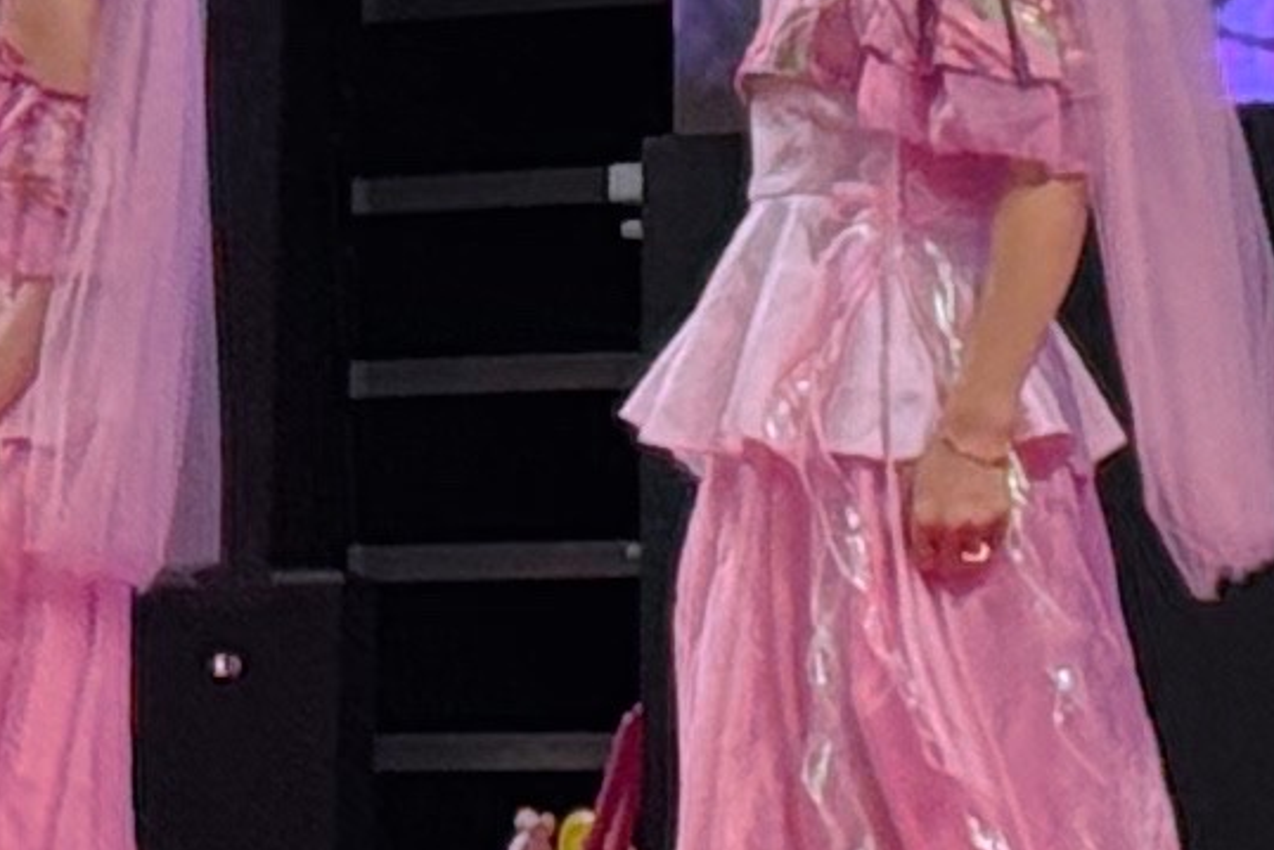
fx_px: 13238
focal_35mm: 374
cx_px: 2600
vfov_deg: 3.6
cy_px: -1553
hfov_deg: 5.4
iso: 80
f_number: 1.78
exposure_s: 1/96
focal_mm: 6.76
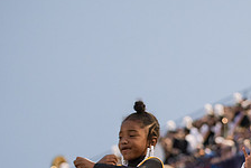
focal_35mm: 194
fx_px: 1354
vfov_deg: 7.1
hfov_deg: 10.5
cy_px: 191
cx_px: 268
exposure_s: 1/800
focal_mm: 75
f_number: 2.8
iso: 2500
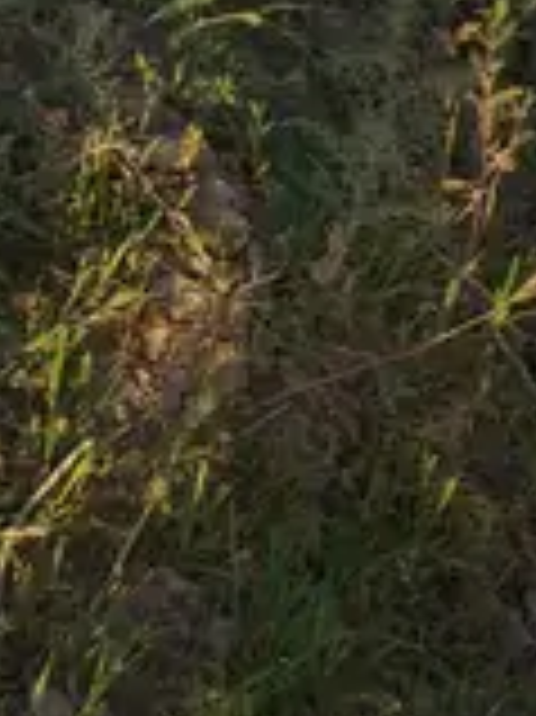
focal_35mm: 136
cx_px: 439
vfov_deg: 11.3
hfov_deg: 10.9
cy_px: -1171
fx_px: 2812
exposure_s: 1/360
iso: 32
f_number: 1.8
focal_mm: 5.23
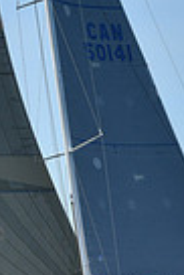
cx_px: 110
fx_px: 2768
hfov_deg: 3.8
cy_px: 129
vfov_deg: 5.7
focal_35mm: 362
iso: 250
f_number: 8
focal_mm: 85
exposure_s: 1/1000
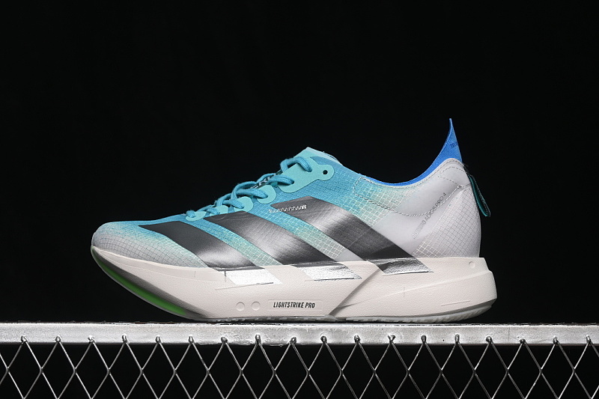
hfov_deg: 27.0
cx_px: 300
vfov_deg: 18.2
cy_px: 200
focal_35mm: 75
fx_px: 1248
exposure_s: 1/60
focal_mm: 50
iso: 160
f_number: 6.3
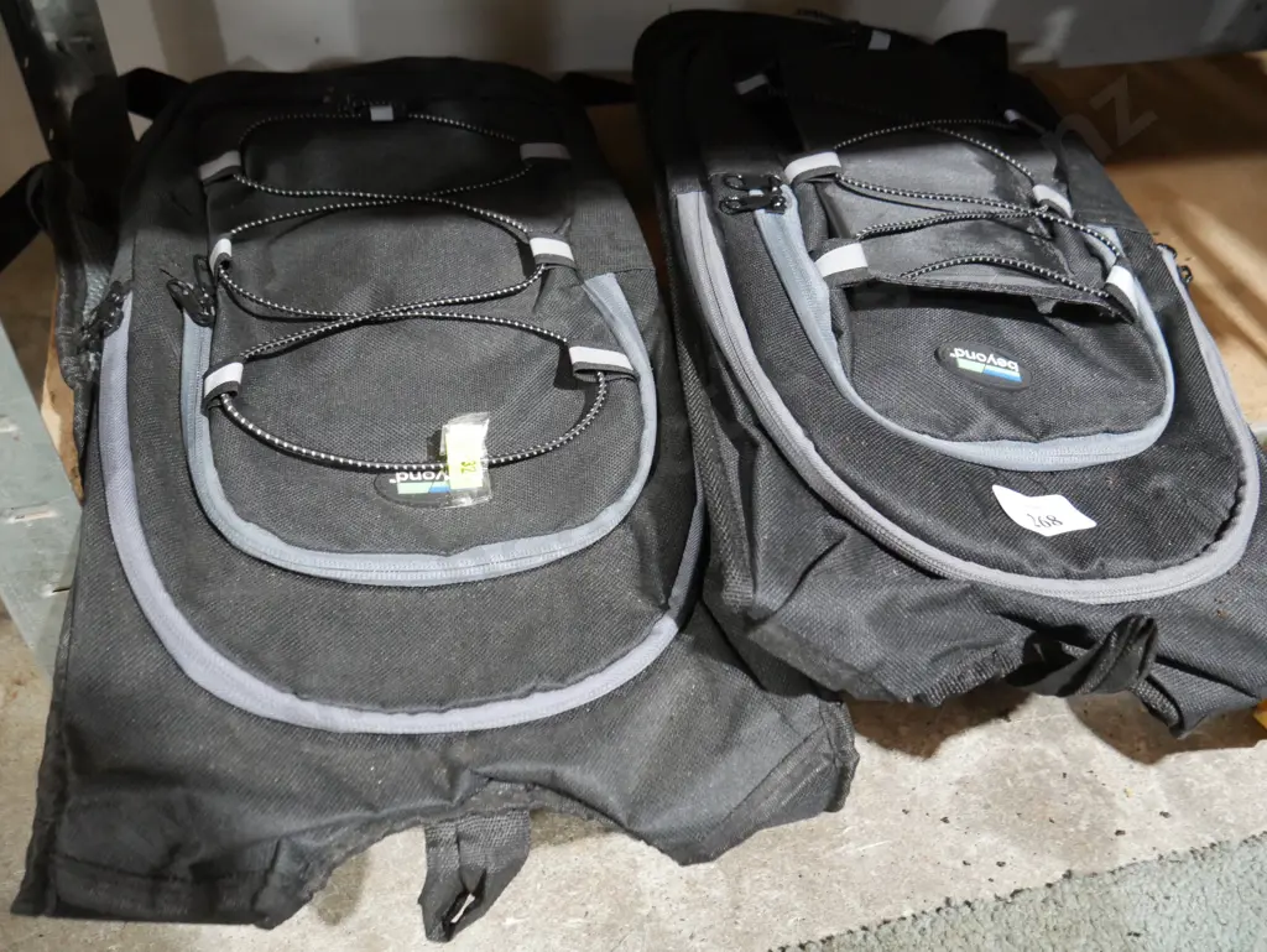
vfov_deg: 46.8
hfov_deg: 59.9
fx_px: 1099
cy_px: 476
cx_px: 634
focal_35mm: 30
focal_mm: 15
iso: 2000
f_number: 3.6
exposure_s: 1/60
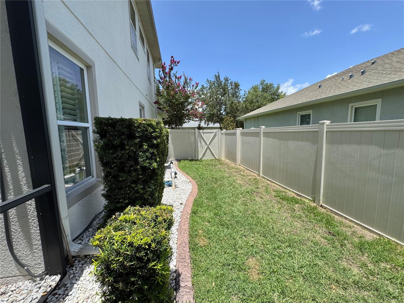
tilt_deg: -6.6
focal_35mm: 14
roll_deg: +1.0
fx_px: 163
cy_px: 152
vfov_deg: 85.7
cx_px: 202
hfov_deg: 102.1
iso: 50
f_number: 2.2
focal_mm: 2.22
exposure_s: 1/1236
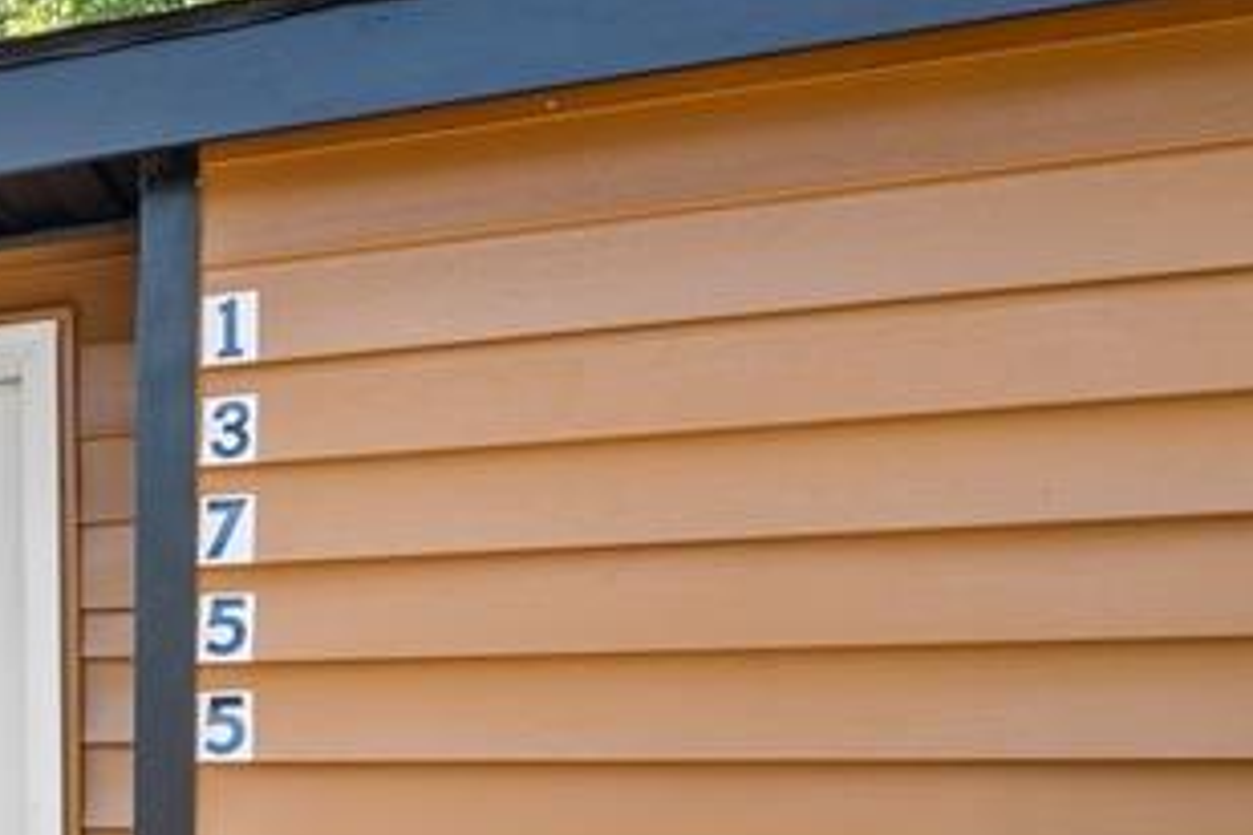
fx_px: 1845
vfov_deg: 24.6
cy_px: 790
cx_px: -487
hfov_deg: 28.5
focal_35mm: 53
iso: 100
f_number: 9
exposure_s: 1/3
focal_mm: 16
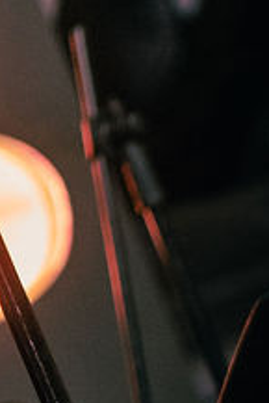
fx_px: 3961
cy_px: -241
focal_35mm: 354
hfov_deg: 3.8
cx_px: -627
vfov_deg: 5.7
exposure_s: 1/200
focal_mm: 50
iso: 2000
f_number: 2.5
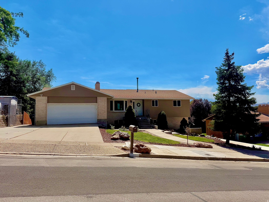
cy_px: 101
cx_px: 134
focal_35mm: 24
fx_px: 187
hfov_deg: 71.6
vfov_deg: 56.8
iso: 80
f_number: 1.78
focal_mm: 6.76
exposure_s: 1/9091
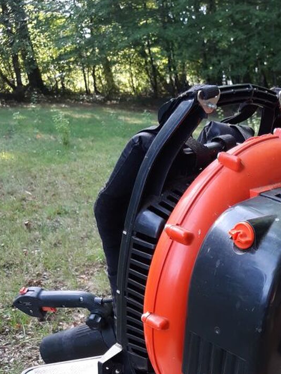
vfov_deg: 36.2
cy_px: 344
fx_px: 530
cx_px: 225
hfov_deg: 29.0
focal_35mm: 49
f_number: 1.7
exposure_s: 1/103
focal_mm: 3.92
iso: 40
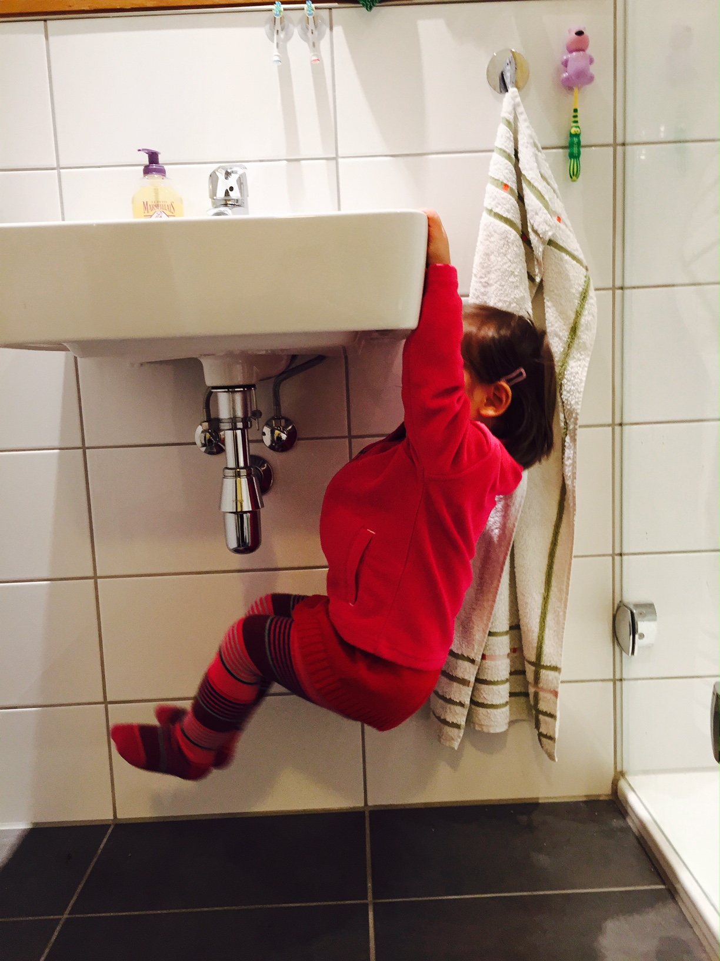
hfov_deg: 48.2
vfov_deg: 61.7
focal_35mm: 29
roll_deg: +2.2
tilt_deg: -6.4
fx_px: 804
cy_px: 480
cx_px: 360
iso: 125
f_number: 2.2
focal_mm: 4.15
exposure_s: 1/30
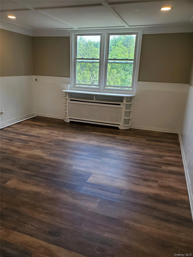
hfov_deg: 53.1
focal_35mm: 26
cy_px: 128
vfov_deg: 67.3
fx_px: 193
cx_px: 96
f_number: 2.4
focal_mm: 4.3
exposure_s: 1/120
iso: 80
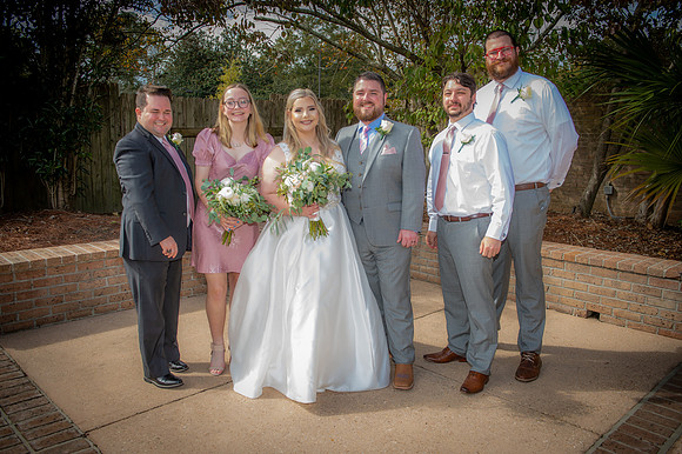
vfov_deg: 42.3
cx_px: 341
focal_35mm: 31
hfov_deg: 60.3
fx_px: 587
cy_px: 227
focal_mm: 31
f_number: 5
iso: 50
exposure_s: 1/125
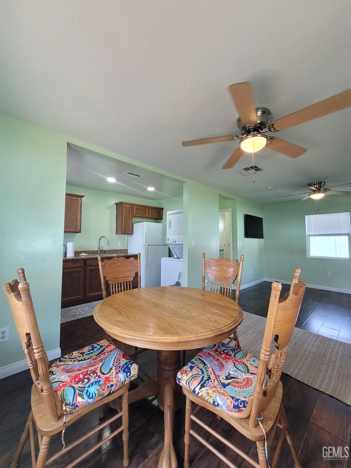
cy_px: 234
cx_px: 176
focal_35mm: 13
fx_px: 176
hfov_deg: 89.9
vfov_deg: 106.2
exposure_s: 1/60
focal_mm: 1.74
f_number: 2.2
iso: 125
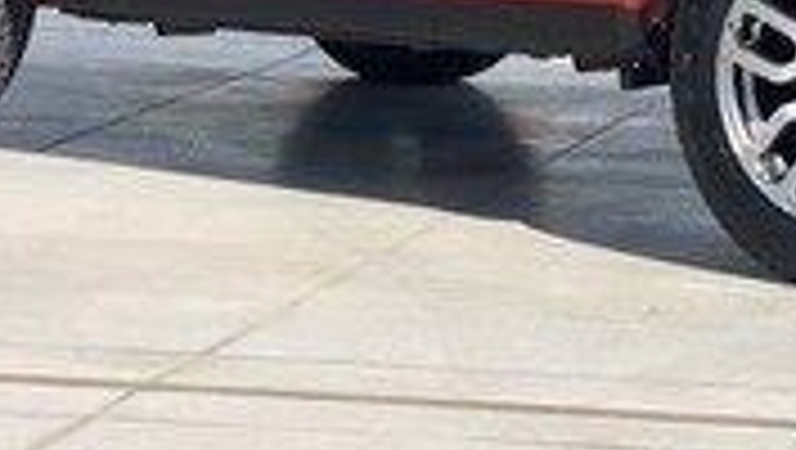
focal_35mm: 211
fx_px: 4458
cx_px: 724
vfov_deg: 5.6
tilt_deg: +2.1
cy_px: -562
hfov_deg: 10.1
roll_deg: -0.4
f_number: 2.4
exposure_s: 1/631
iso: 16
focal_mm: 6
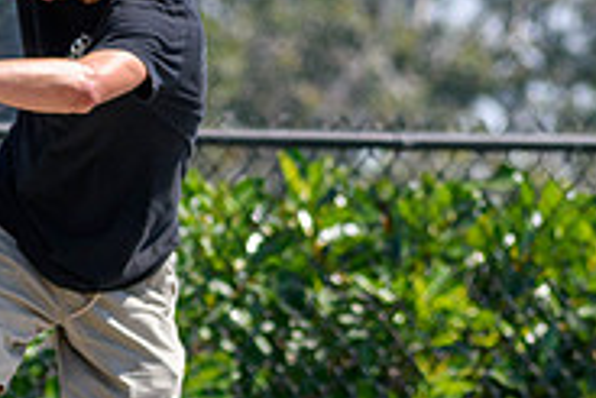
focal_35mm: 876
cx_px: 308
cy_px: 328
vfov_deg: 1.6
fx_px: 14514
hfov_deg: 2.4
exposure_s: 1/2000
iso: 400
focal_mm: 185
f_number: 5.3
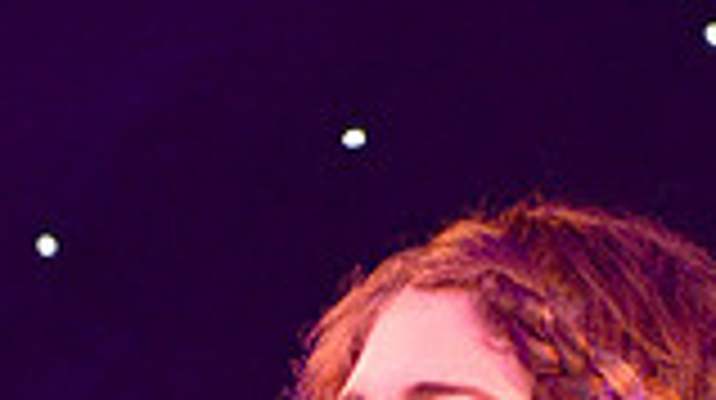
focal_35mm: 466
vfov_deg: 2.6
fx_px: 8846
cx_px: 450
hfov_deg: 4.6
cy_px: 971
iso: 800
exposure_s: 1/60
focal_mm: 105
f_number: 5.6
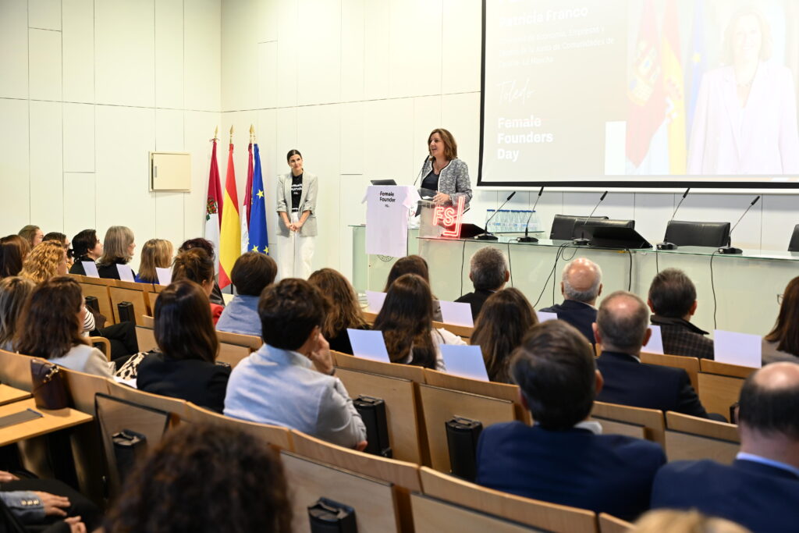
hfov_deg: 41.9
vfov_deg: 28.7
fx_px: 1043
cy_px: 266
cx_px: 400
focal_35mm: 47
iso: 1600
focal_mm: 47
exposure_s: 1/60
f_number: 4.5
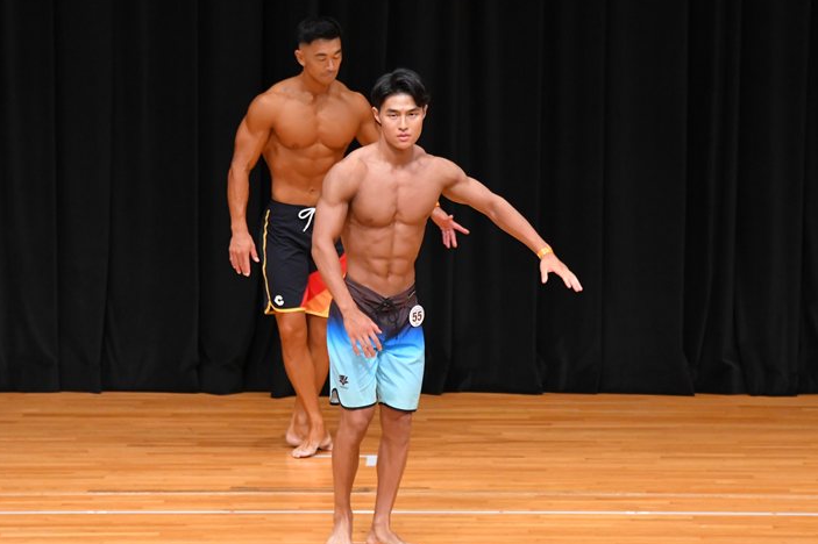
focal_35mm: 281
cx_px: 382
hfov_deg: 7.3
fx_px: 6382
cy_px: 284
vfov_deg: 4.9
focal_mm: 170
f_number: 5.6
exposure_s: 1/400
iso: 4000
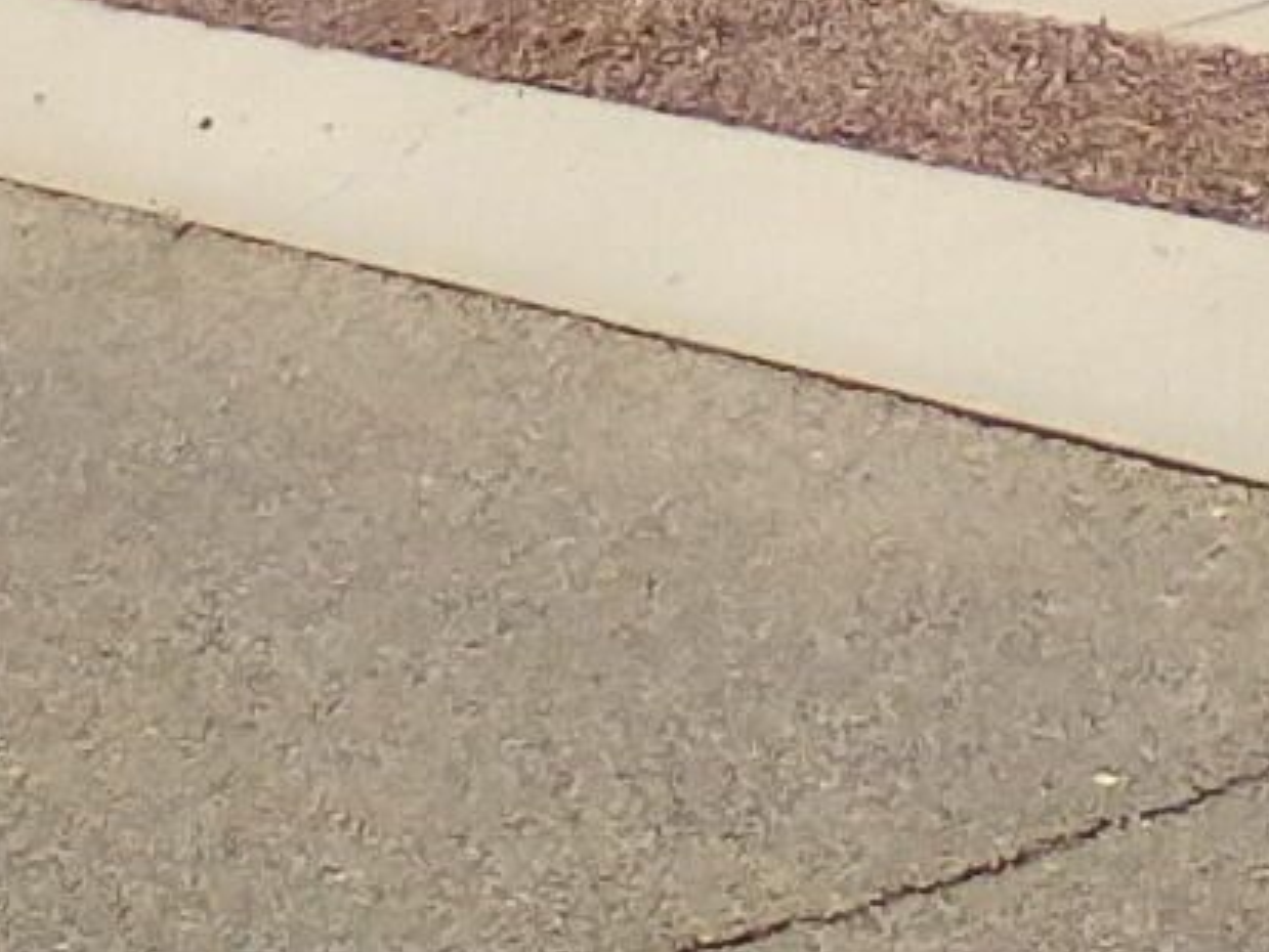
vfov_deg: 11.6
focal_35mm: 120
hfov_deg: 16.4
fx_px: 4400
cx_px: 796
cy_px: -639
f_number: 2.4
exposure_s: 1/2016
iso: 105
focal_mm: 2.38
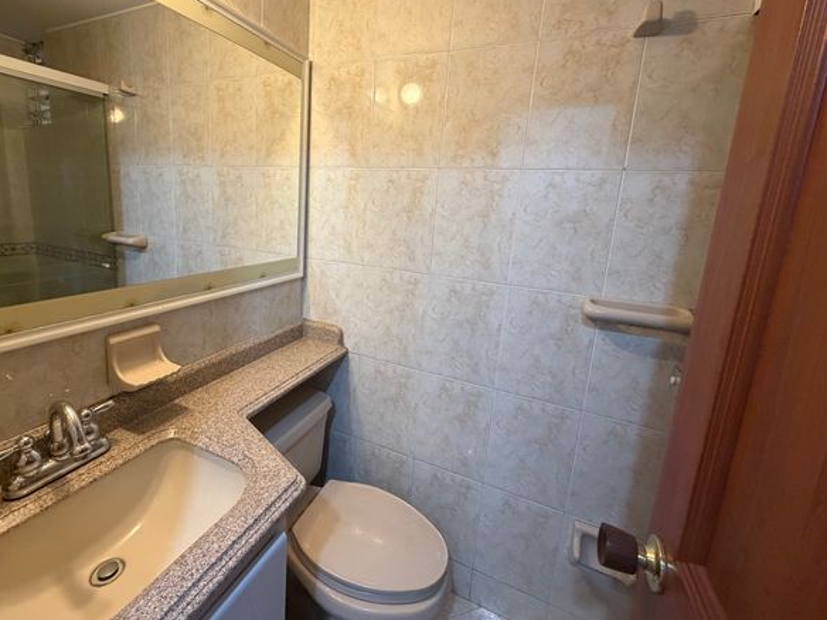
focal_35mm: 16
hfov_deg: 94.1
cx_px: 367
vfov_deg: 77.7
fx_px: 382
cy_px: 270
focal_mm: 2.22
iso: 400
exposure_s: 1/60
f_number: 2.2
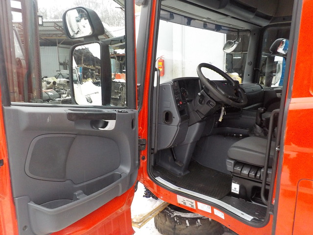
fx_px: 271
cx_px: 156
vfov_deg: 46.8
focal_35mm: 30
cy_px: 118
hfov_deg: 60.0
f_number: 3.3
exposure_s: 1/15
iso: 400
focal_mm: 4.1
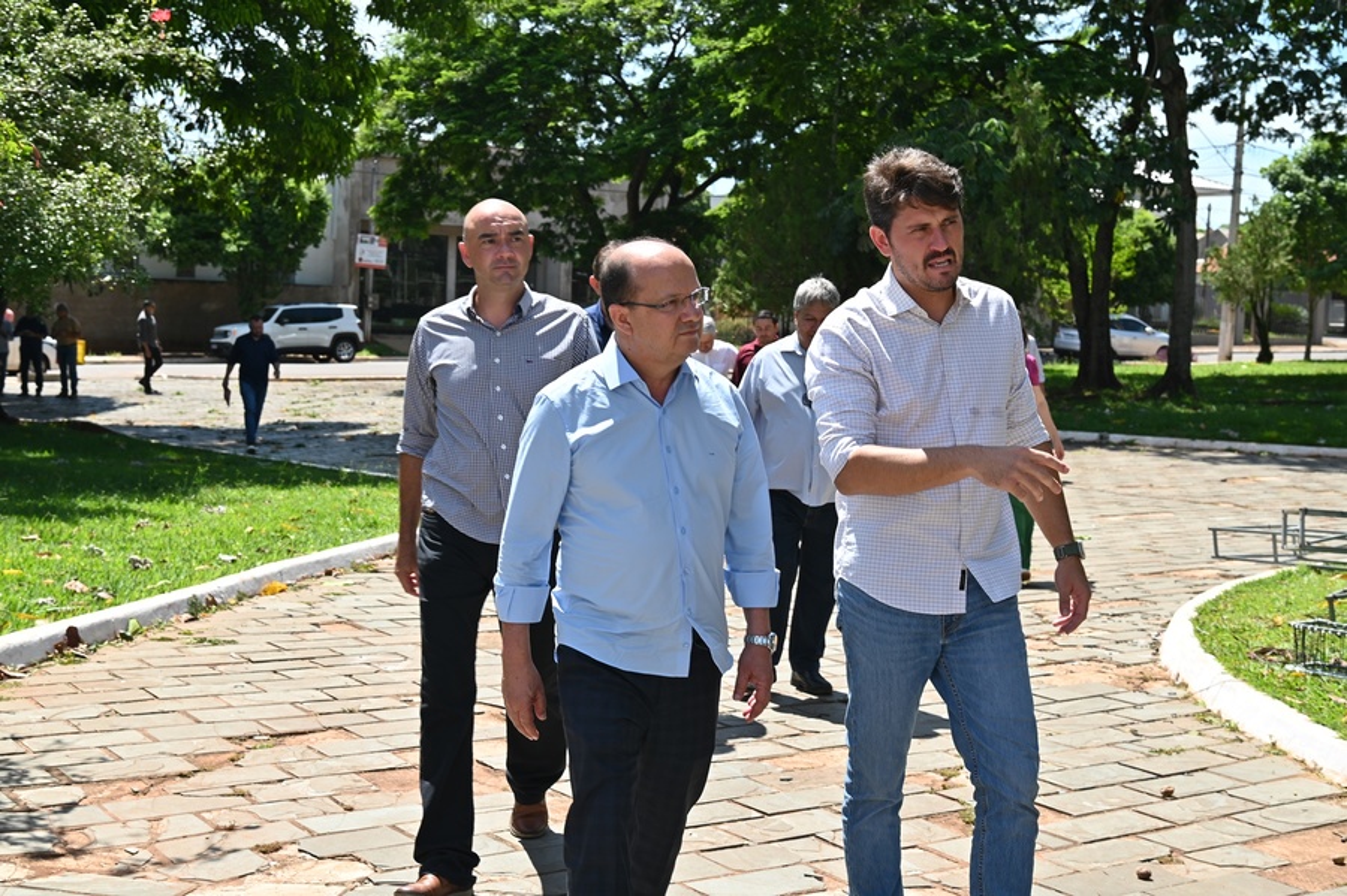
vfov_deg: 27.0
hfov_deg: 39.6
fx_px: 1870
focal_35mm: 50
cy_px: 448
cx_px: 674
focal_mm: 50
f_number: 8
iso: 100
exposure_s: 1/200
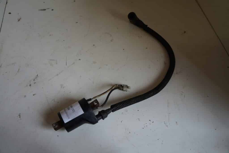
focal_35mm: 27
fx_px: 172
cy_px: 76
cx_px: 114
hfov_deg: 67.4
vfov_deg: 47.9
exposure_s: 1/80
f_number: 3.5
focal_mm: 18
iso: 100
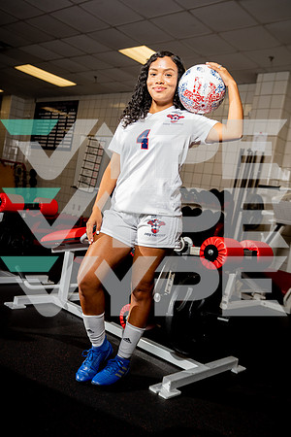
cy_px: 218
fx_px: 412
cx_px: 146
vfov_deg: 55.8
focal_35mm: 34
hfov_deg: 38.9
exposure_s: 1/250
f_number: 4
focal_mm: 34
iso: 320
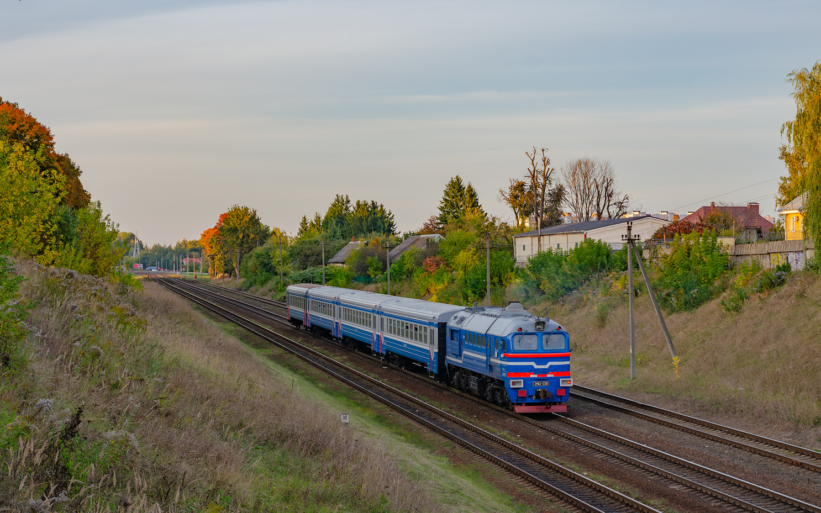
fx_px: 1723
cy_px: 245
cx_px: 413
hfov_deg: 26.8
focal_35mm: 77
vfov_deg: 16.9
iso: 320
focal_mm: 50
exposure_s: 1/250
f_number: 7.1
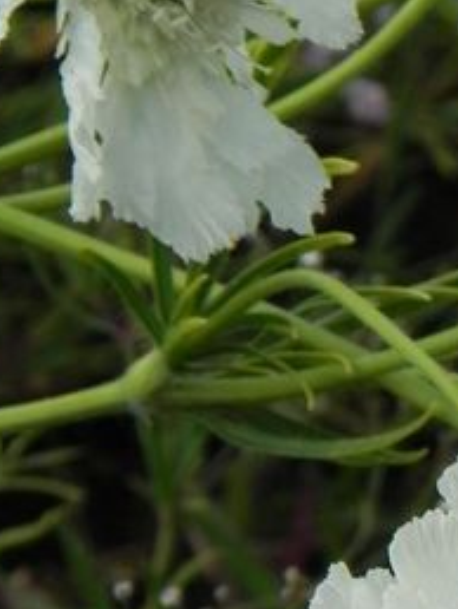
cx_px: 522
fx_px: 20571
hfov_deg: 1.3
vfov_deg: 1.7
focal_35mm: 1168
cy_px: 184
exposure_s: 1/50
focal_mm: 67.2
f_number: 5
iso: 160
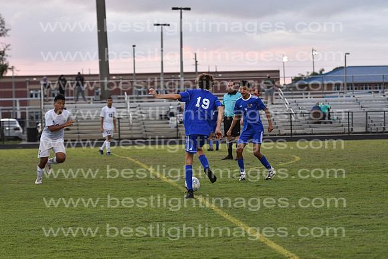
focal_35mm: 129
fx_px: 1391
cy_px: 130
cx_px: 194
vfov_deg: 10.6
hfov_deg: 15.9
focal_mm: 86
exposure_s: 1/640
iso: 800
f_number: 3.2
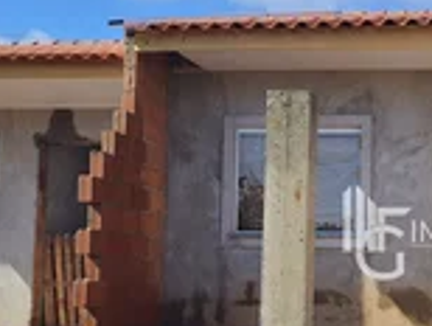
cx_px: 440
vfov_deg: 24.3
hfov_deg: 29.8
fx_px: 750
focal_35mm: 60
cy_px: 232
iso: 50
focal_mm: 5.23
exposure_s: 1/916
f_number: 1.8
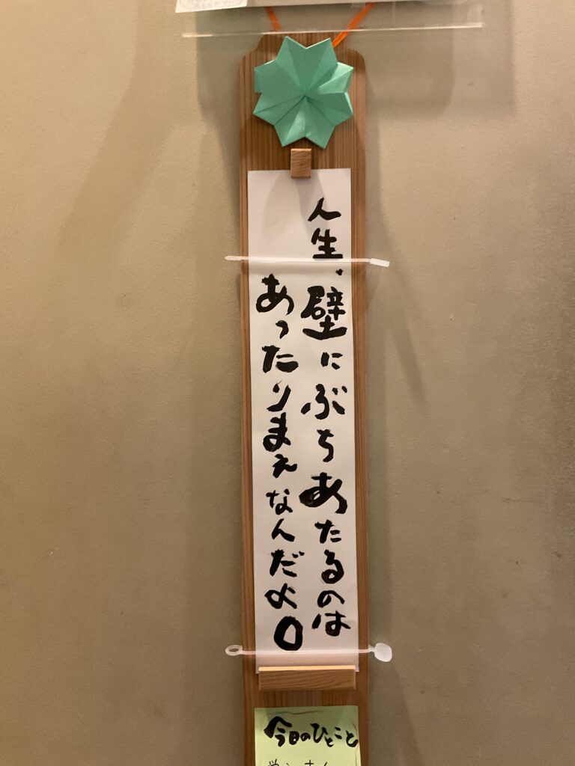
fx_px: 642
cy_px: 383
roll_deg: +0.3
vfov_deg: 61.7
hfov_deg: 48.2
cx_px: 288
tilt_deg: -1.6
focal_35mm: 29
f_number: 1.8
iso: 250
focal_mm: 3
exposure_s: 1/40
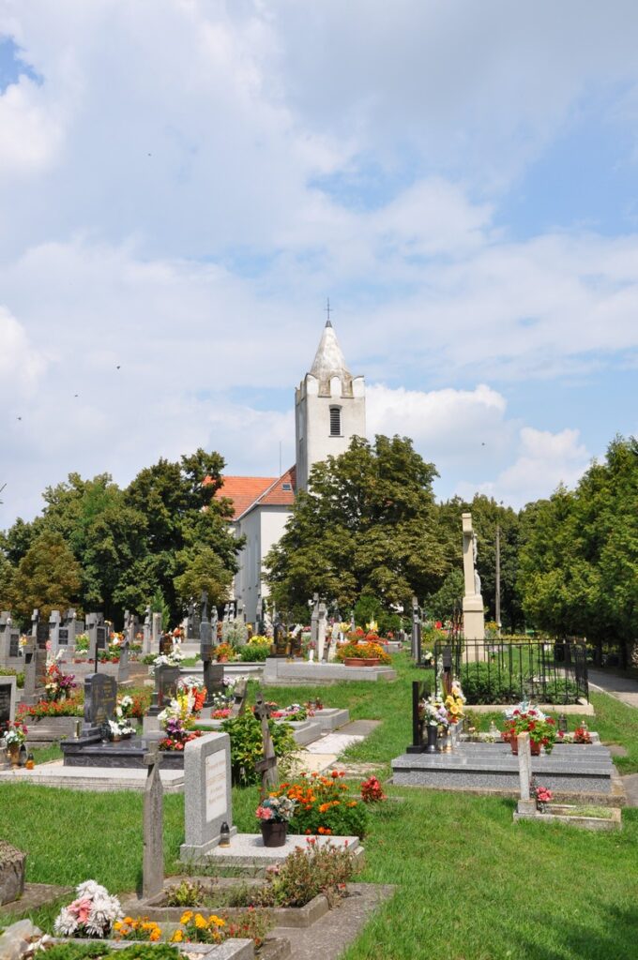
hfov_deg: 34.1
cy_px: 480
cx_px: 319
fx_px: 1039
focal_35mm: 39
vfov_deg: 49.6
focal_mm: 26
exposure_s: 1/400
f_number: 10
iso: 200
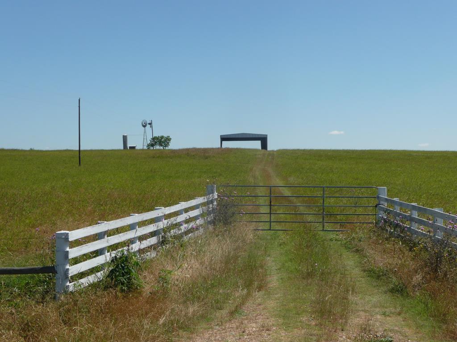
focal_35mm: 55
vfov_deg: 26.6
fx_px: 726
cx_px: 228
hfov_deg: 34.9
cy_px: 171
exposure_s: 1/200
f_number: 10
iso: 100
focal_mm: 9.3
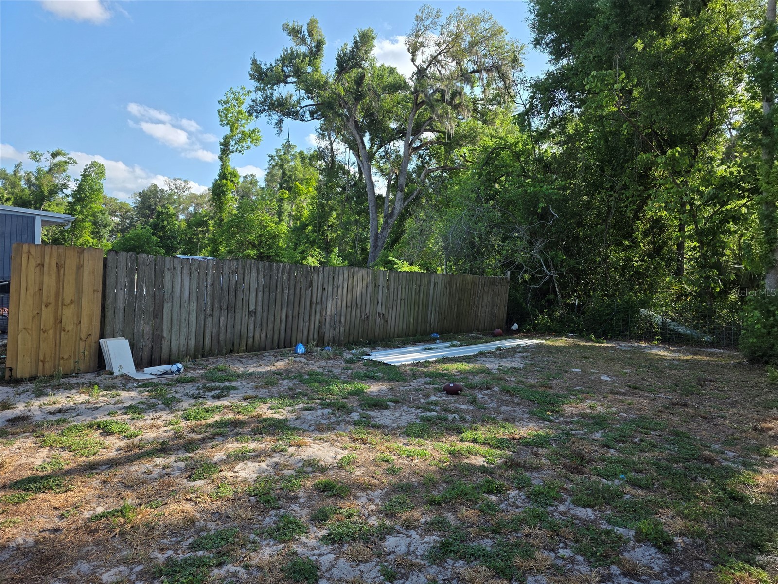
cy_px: 292
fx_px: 517
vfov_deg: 58.9
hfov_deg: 73.9
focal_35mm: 23
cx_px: 389
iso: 80
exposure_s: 1/2456
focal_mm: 6.3
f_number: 1.7
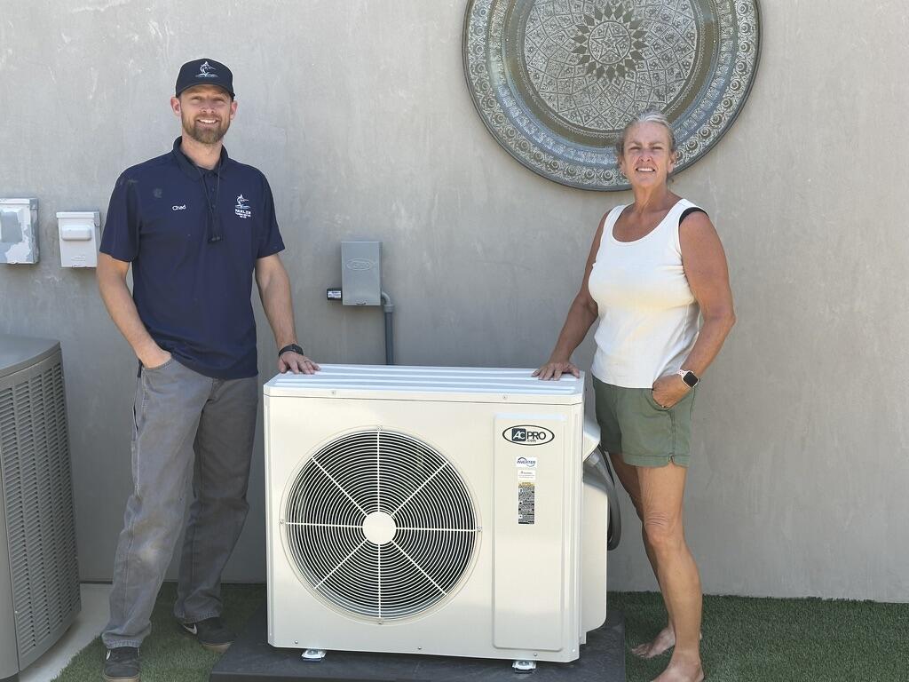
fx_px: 1260
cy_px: 341
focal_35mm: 48
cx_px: 454
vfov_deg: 30.3
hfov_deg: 39.7
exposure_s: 1/816
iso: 64
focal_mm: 6.86
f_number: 1.78
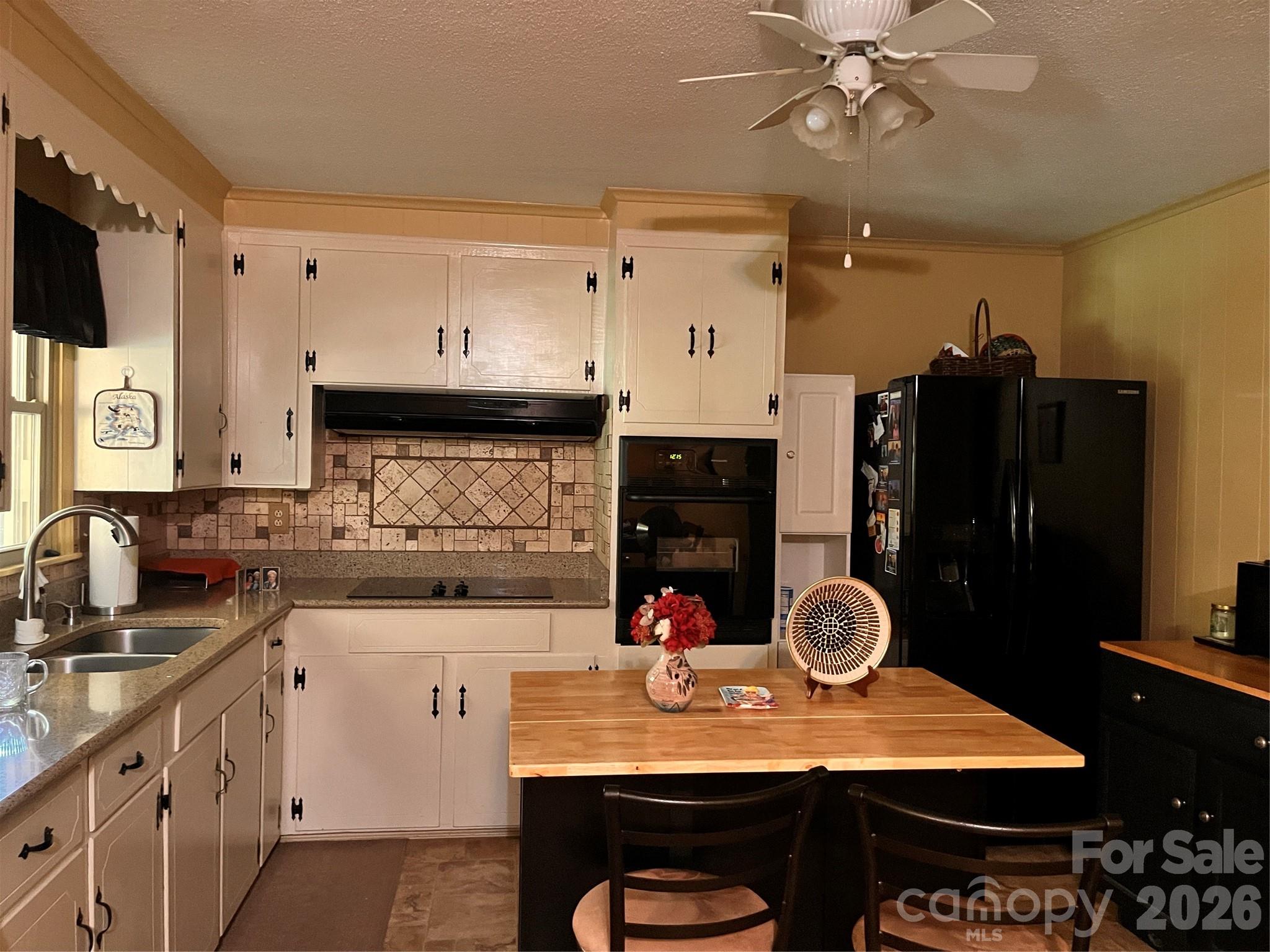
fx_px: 954
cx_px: 635
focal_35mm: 26
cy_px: 476
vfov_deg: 53.1
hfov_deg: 67.3
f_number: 1.6
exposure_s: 1/30
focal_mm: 5.1
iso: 640
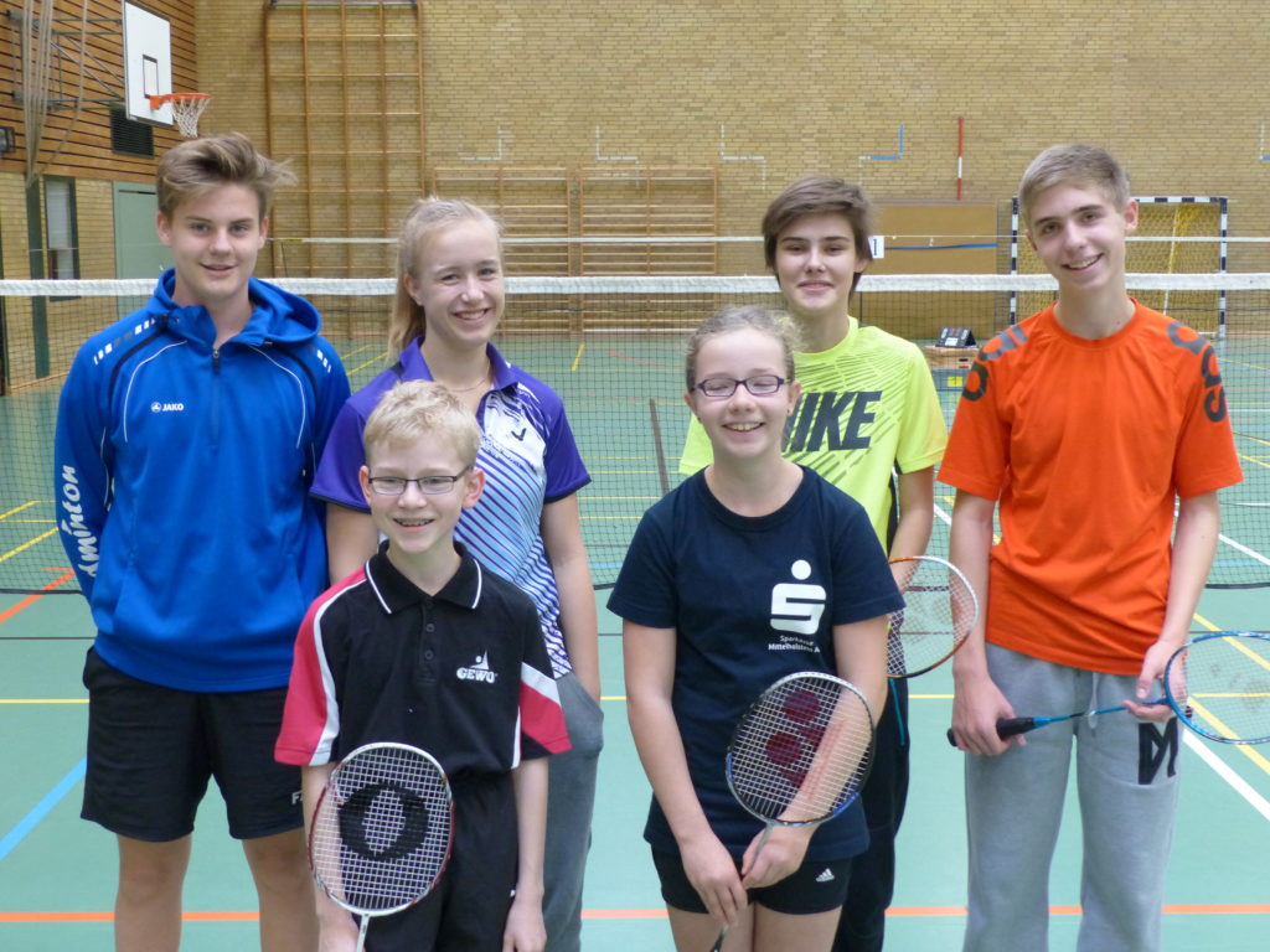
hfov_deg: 40.4
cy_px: 476
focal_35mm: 47
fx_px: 1724
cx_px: 635
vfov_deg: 30.9
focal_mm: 8.4
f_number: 2.8
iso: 400
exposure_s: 1/50
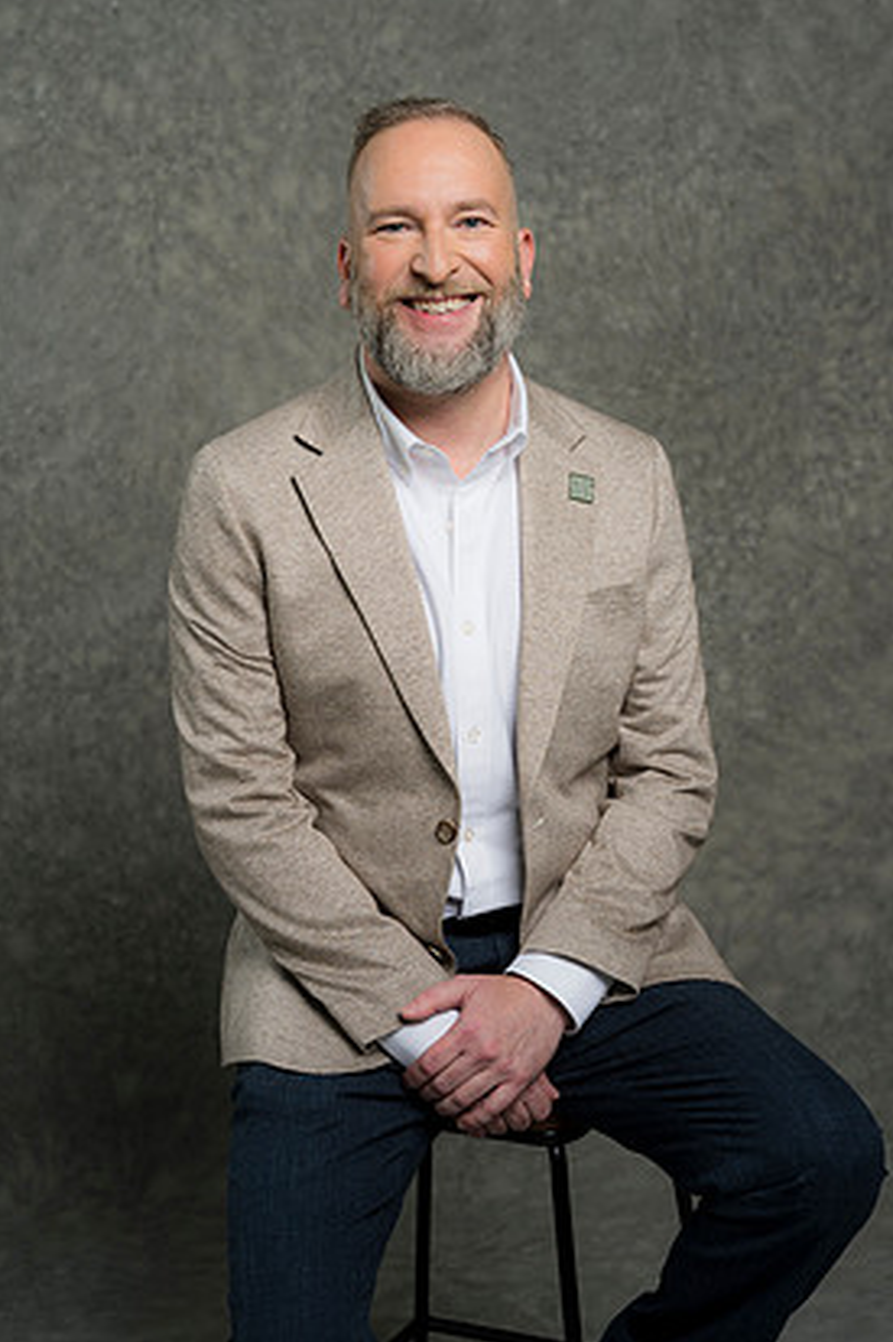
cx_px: 448
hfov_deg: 22.6
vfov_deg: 33.4
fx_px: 2234
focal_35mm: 60
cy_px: 673
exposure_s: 1/160
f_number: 4
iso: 125
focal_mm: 55
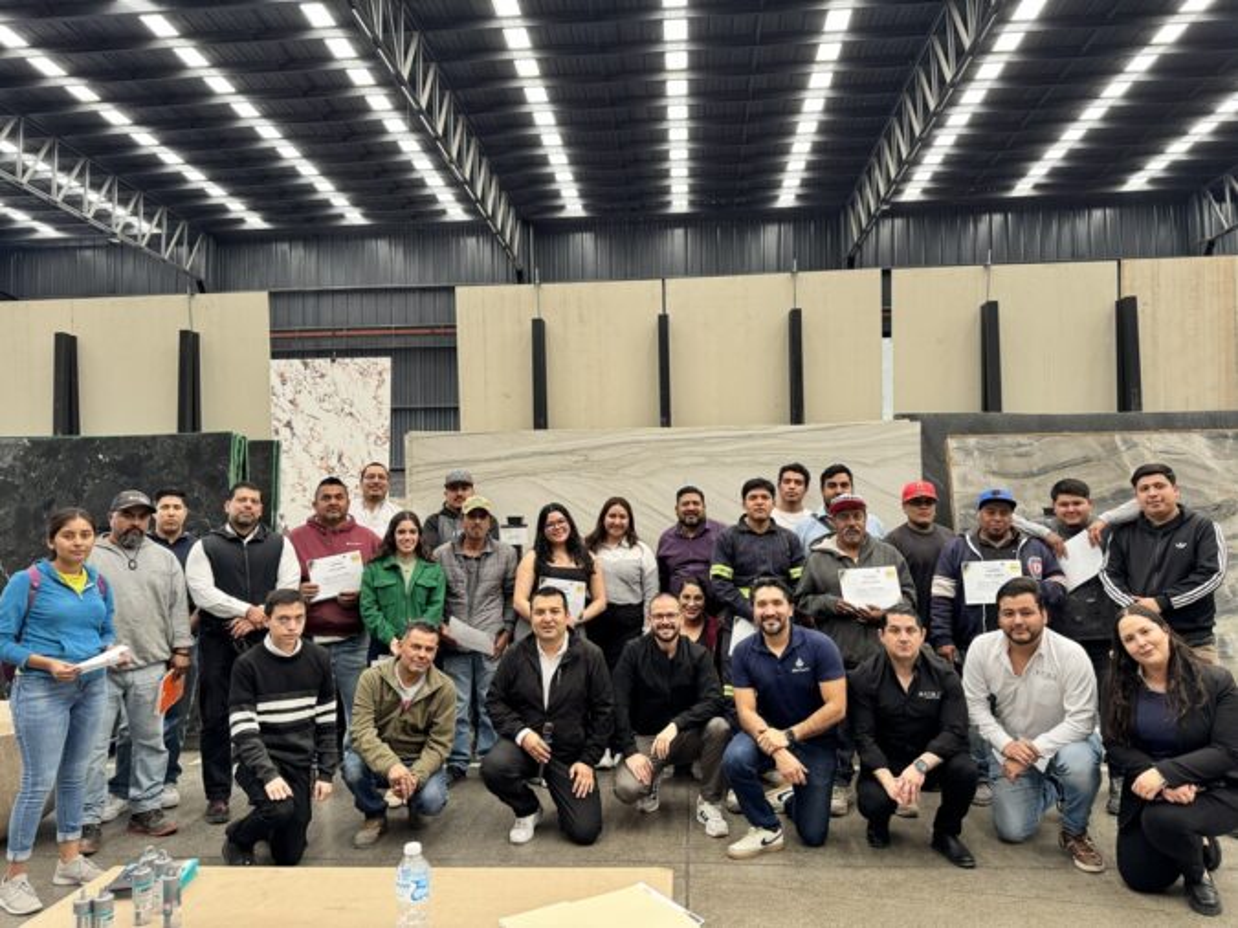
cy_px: 464
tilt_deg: +3.5
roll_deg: +0.9
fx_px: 858
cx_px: 619
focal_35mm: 24
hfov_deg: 71.6
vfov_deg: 56.8
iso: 100
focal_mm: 6.76
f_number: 1.78
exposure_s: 1/124
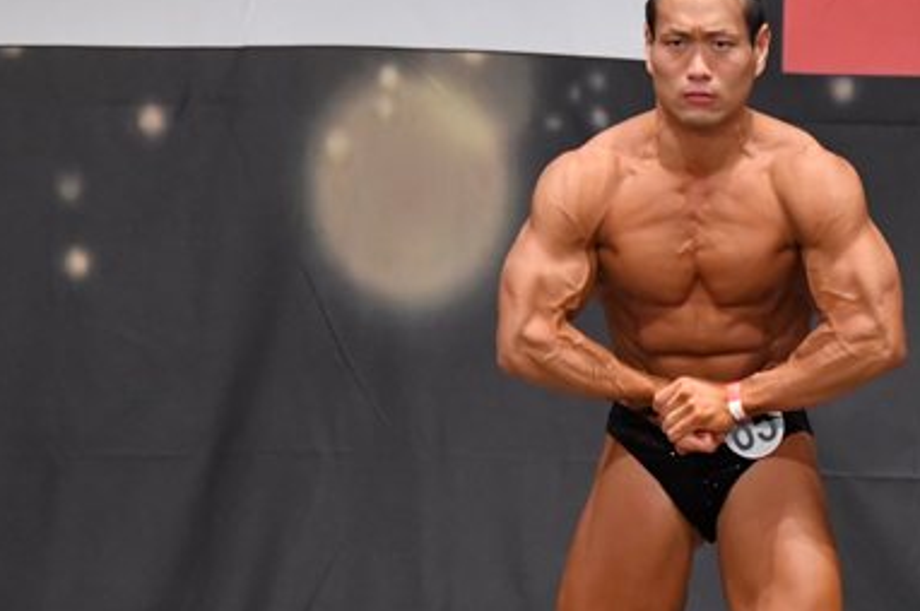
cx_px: 825
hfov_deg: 4.5
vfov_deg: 3.0
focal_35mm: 457
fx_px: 11669
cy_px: 488
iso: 6400
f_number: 5.6
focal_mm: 150
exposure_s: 1/400
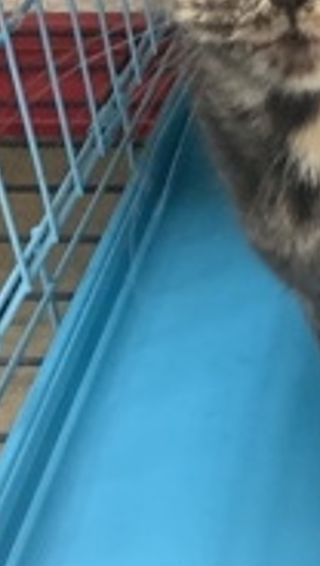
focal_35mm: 77
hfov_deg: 15.1
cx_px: 408
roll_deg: +0.2
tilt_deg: -31.3
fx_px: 1157
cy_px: 172
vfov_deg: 27.3
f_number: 2.4
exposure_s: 1/30
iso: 400
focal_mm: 3.3
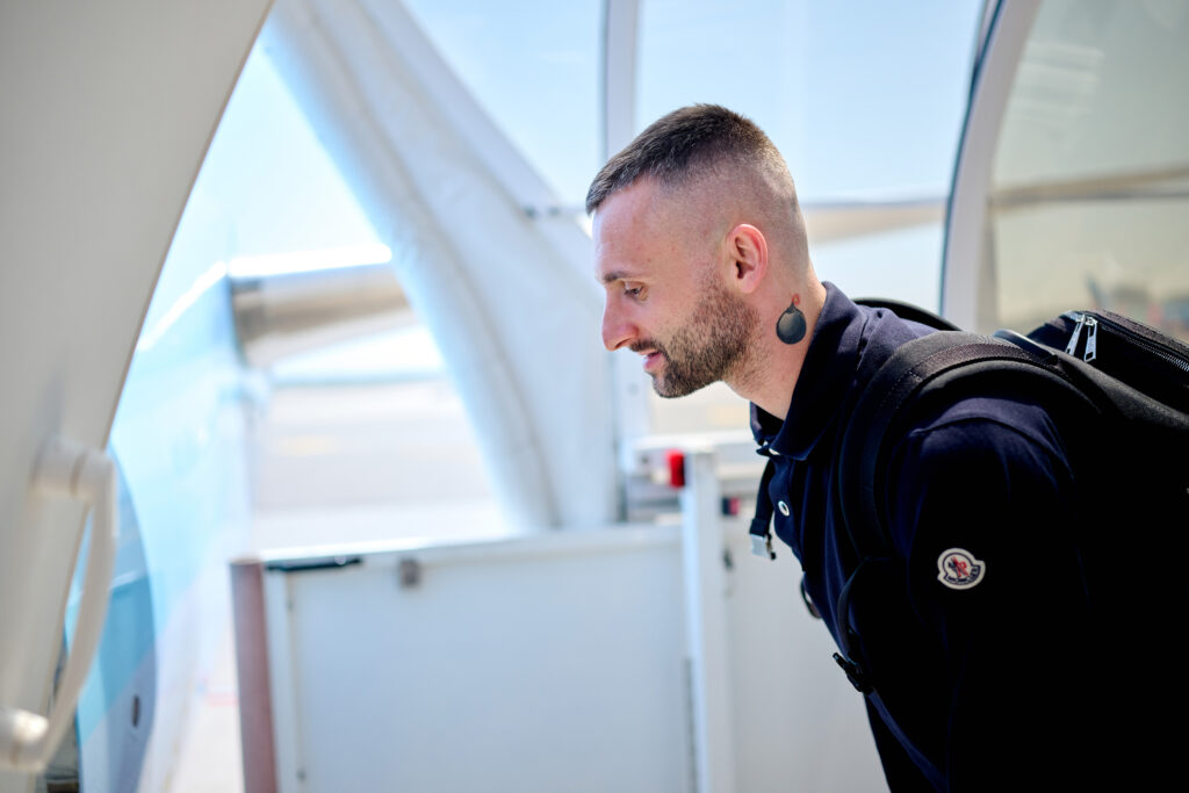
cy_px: 396
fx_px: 1156
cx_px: 594
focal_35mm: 35
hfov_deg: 54.4
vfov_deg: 37.9
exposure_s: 1/5000
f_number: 1.8
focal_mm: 35
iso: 500
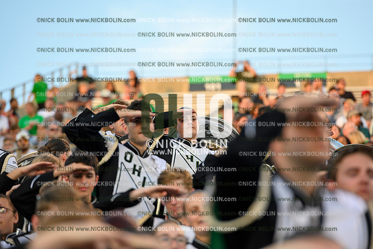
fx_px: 2073
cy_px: 124
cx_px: 186
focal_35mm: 200
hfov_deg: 10.3
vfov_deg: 6.9
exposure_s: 1/125
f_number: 4
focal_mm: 200
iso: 160
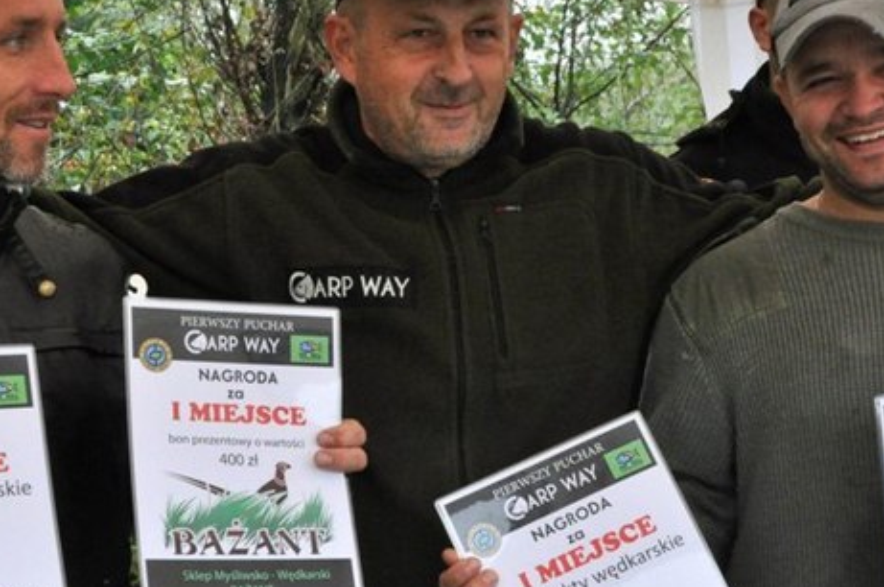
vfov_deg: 13.8
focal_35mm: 99
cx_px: 401
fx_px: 2428
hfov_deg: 20.6
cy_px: 390
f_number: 10
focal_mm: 32
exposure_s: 1/125
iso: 1000
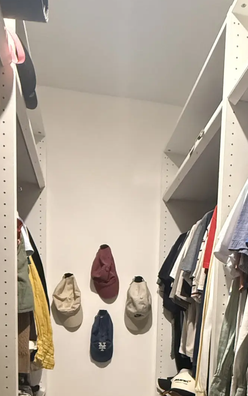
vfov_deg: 46.7
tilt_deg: -6.9
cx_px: 167
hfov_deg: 35.0
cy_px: 380
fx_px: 389
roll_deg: -2.5
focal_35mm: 36
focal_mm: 2.22
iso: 800
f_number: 2.2
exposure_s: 1/60
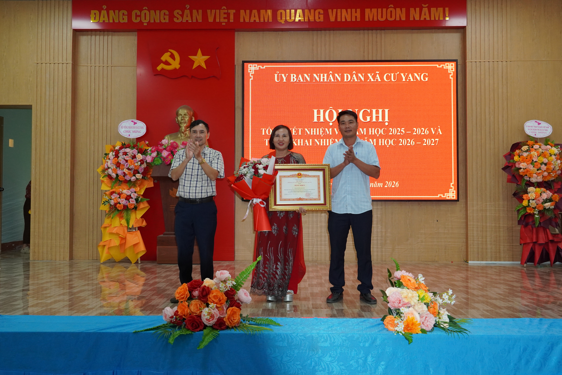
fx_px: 562
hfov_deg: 53.1
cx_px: 281
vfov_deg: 36.9
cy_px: 188
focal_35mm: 36
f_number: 5.6
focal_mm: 24
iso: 1250
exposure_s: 1/100
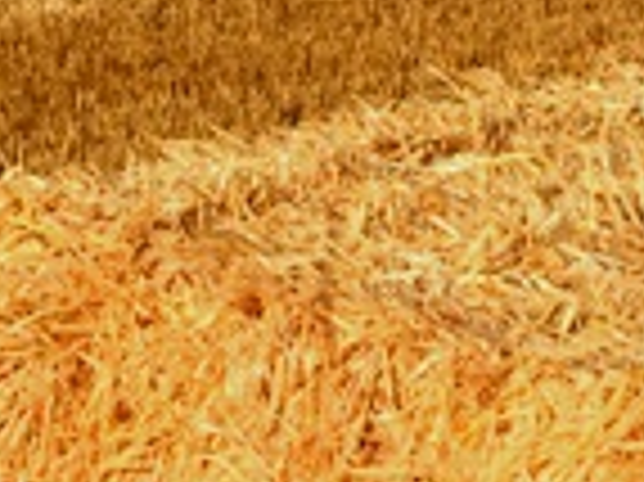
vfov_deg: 9.1
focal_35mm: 162
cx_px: 423
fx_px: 3011
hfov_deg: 12.2
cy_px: 72
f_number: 2.2
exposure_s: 1/2198
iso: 25
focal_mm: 4.15
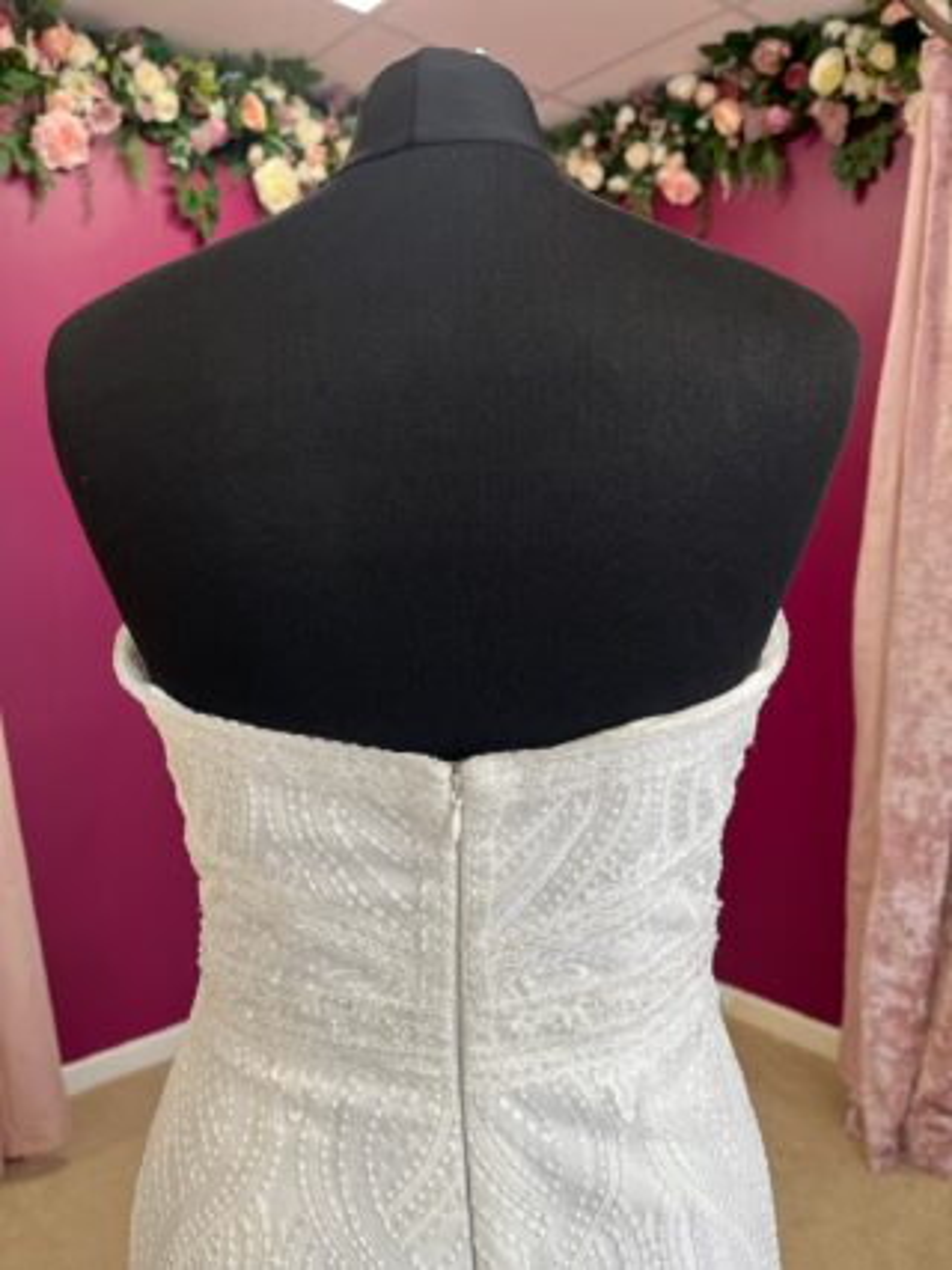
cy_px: 635
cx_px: 476
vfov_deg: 67.3
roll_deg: +1.0
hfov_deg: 53.0
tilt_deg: -6.4
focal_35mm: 26
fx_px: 954
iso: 100
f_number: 1.6
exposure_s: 1/122
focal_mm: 5.1
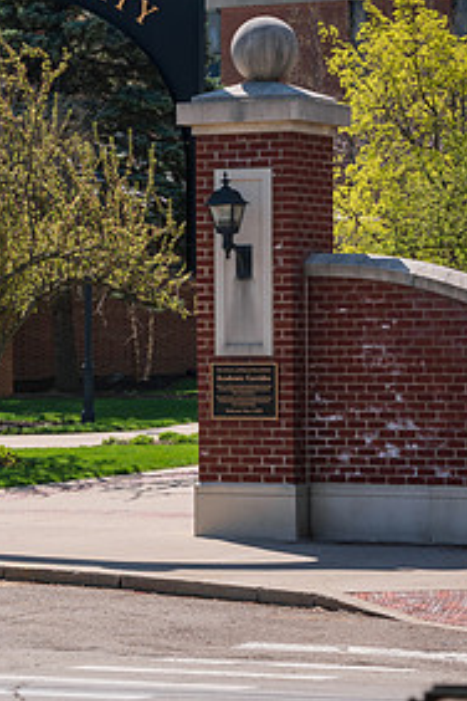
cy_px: 247
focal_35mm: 189
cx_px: -109
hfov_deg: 7.2
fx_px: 3677
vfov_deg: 10.9
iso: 250
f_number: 8
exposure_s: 1/640
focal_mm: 92
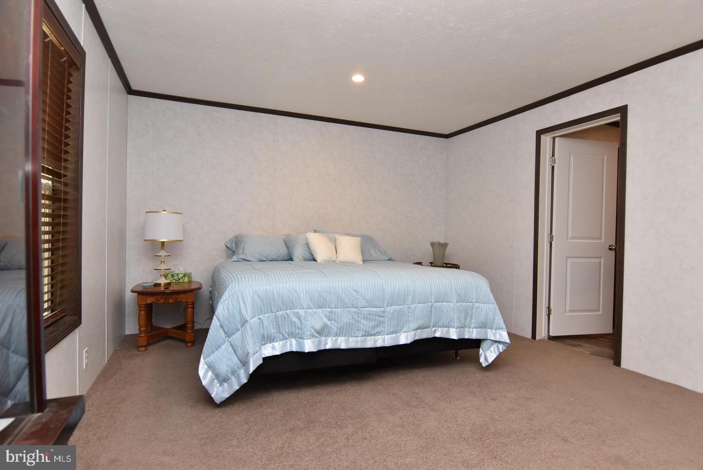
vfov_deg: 67.5
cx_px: 352
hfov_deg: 90.0
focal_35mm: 18
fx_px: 352
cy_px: 235
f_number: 6.3
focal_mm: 12
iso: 800
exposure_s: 1/60
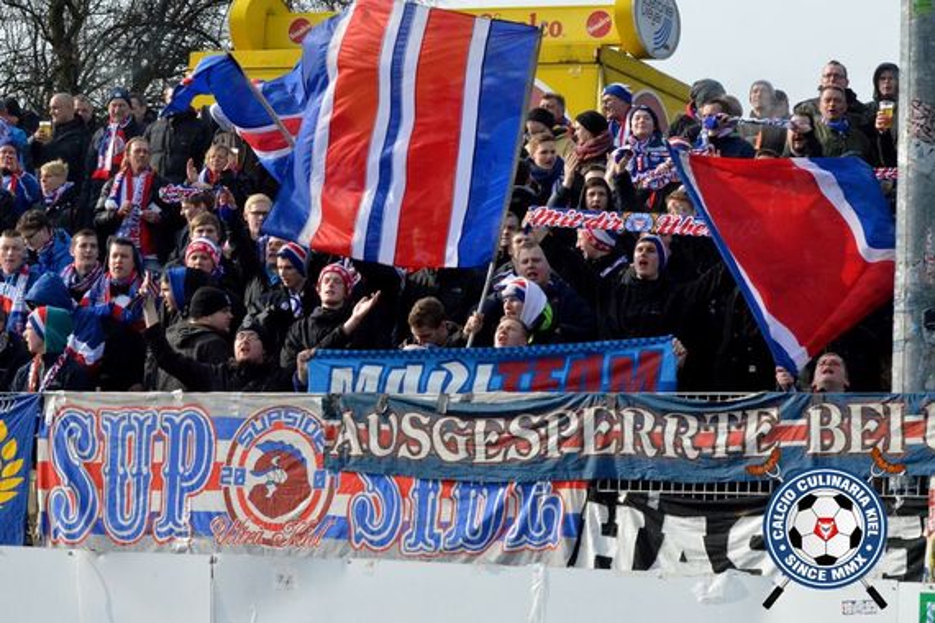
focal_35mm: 105
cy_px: 312
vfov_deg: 13.0
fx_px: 2727
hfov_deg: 19.5
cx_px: 468
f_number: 13
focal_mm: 70
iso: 5000
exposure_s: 1/3200
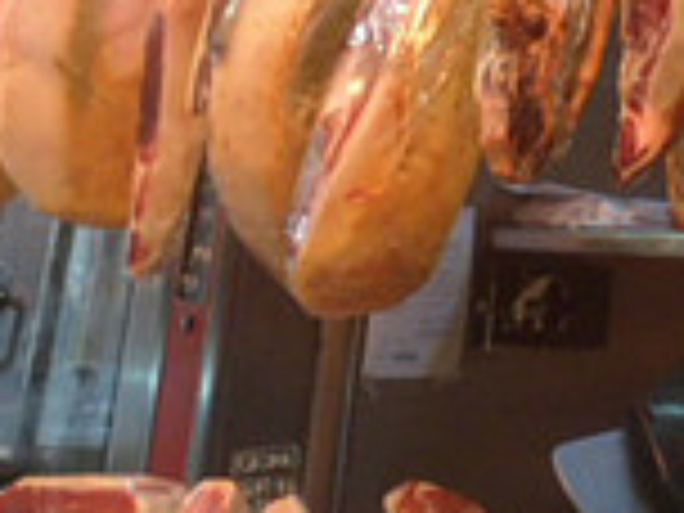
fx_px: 1956
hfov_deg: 18.1
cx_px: 968
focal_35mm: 99
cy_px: -394
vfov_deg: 13.5
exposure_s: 1/45
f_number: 3.3
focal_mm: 4.9
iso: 120
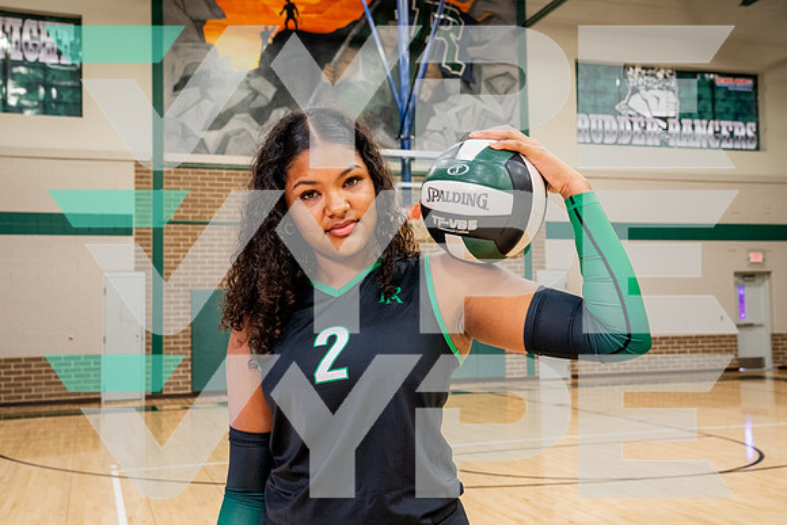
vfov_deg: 33.9
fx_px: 861
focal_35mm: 39
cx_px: 393
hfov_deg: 49.1
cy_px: 256
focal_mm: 37
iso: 2500
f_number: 7.1
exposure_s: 1/80
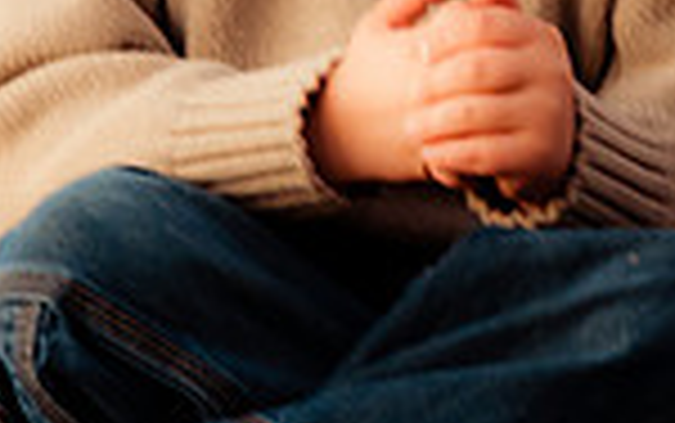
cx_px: 648
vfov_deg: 2.0
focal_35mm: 662
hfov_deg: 3.2
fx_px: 12187
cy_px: -115
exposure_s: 1/60
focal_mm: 112
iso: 800
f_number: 3.5
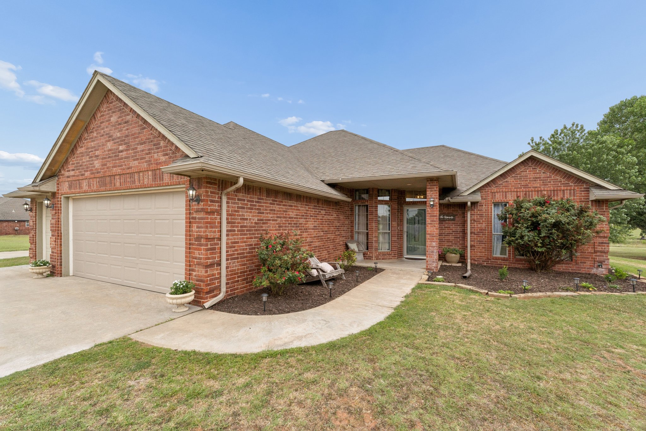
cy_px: 216
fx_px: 269
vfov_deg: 77.3
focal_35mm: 15
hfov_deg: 100.4
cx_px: 323
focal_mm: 10
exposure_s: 1/500
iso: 250
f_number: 8
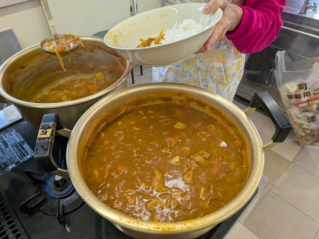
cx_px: 160
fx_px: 221
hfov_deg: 71.6
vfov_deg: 56.8
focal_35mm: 24
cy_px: 120
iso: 43
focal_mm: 4.53
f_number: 1.7
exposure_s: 1/120
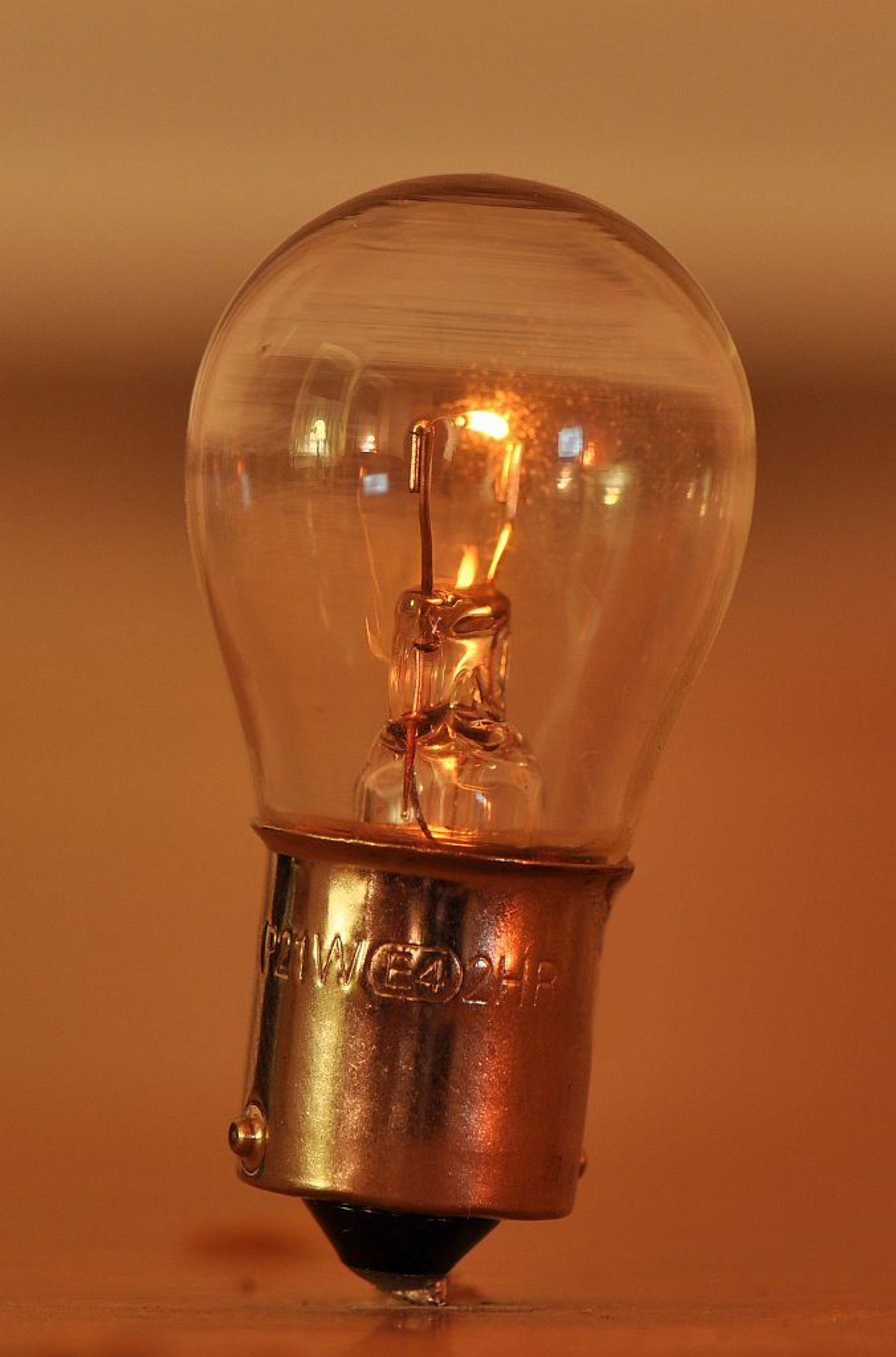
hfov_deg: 10.7
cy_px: 678
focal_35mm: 128
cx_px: 448
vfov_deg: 16.1
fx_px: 4792
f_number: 7.1
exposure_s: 5
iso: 200
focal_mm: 85
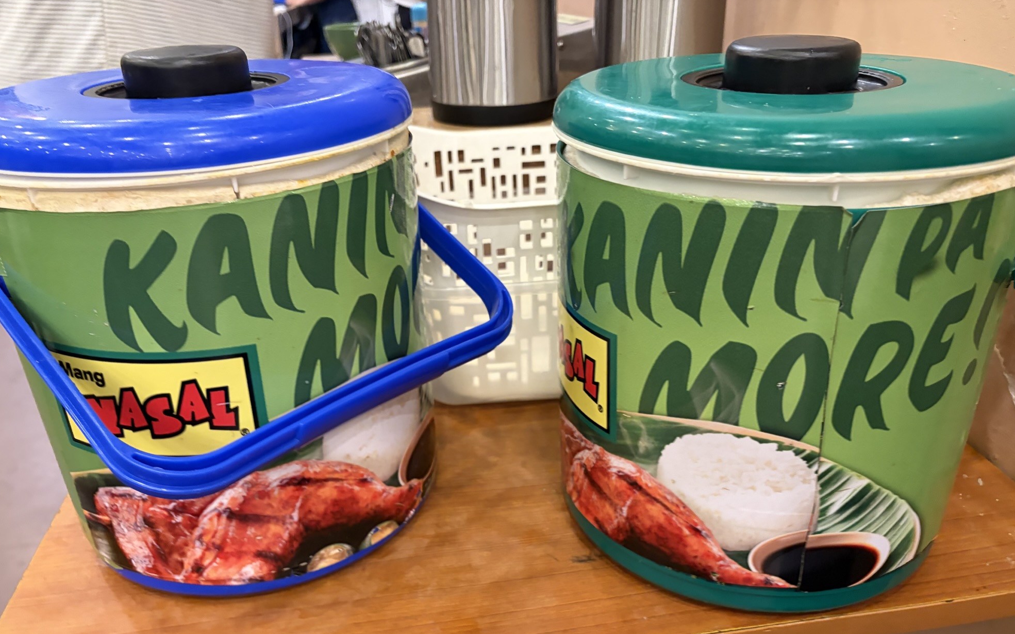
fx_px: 774
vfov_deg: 44.3
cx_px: 508
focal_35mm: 28
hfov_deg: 66.5
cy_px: 383
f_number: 1.6
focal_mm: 5.96
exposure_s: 1/60
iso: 320
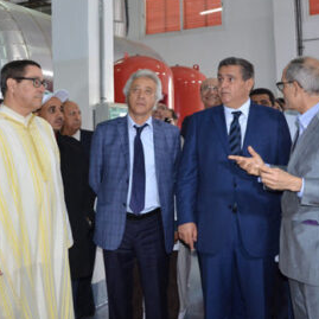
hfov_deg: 37.4
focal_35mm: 45
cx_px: 109
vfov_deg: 37.8
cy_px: 160
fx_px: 466
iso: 800
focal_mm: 21
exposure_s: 1/60
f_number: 3.8
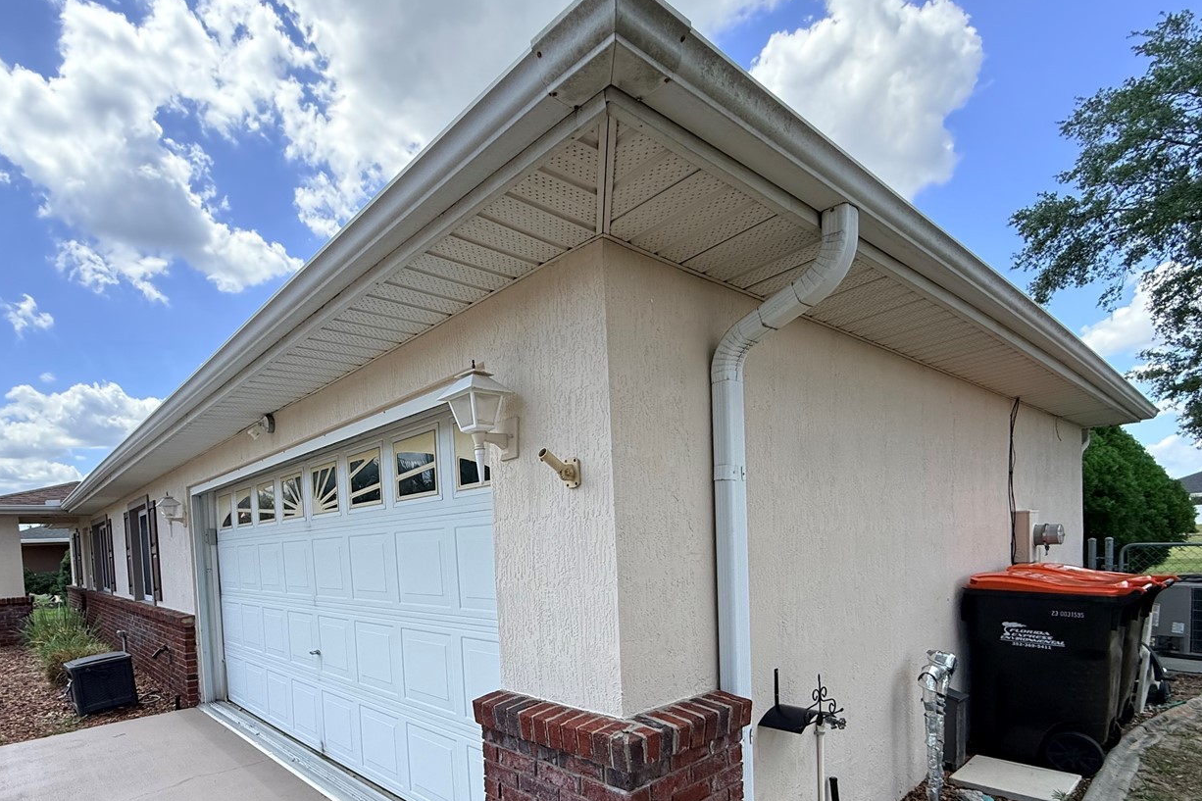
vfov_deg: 62.0
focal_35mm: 19
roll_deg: +2.7
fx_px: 634
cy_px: 568
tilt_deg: -1.5
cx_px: 515
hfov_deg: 86.4
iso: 64
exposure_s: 1/1167
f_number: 2.2
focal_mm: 2.22
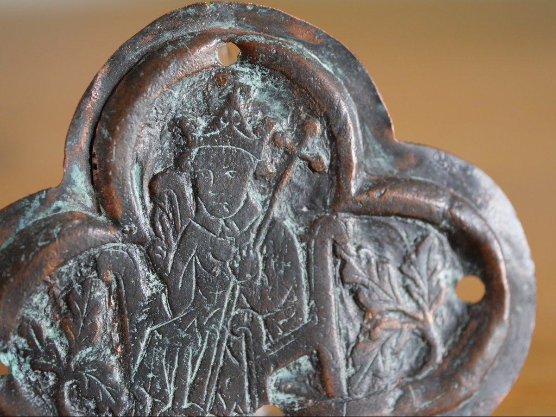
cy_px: 208
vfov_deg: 24.4
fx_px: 964
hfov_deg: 32.2
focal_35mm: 60
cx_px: 278
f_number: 2.8
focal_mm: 30
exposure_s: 1/60
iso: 1000
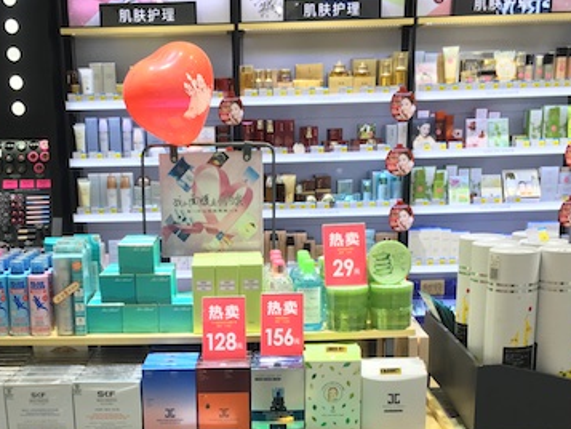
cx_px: 214
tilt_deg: -15.5
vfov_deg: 25.7
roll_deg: +0.9
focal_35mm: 55
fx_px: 908
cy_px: 395
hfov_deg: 34.7
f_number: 2.2
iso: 40
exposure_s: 1/100
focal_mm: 4.15
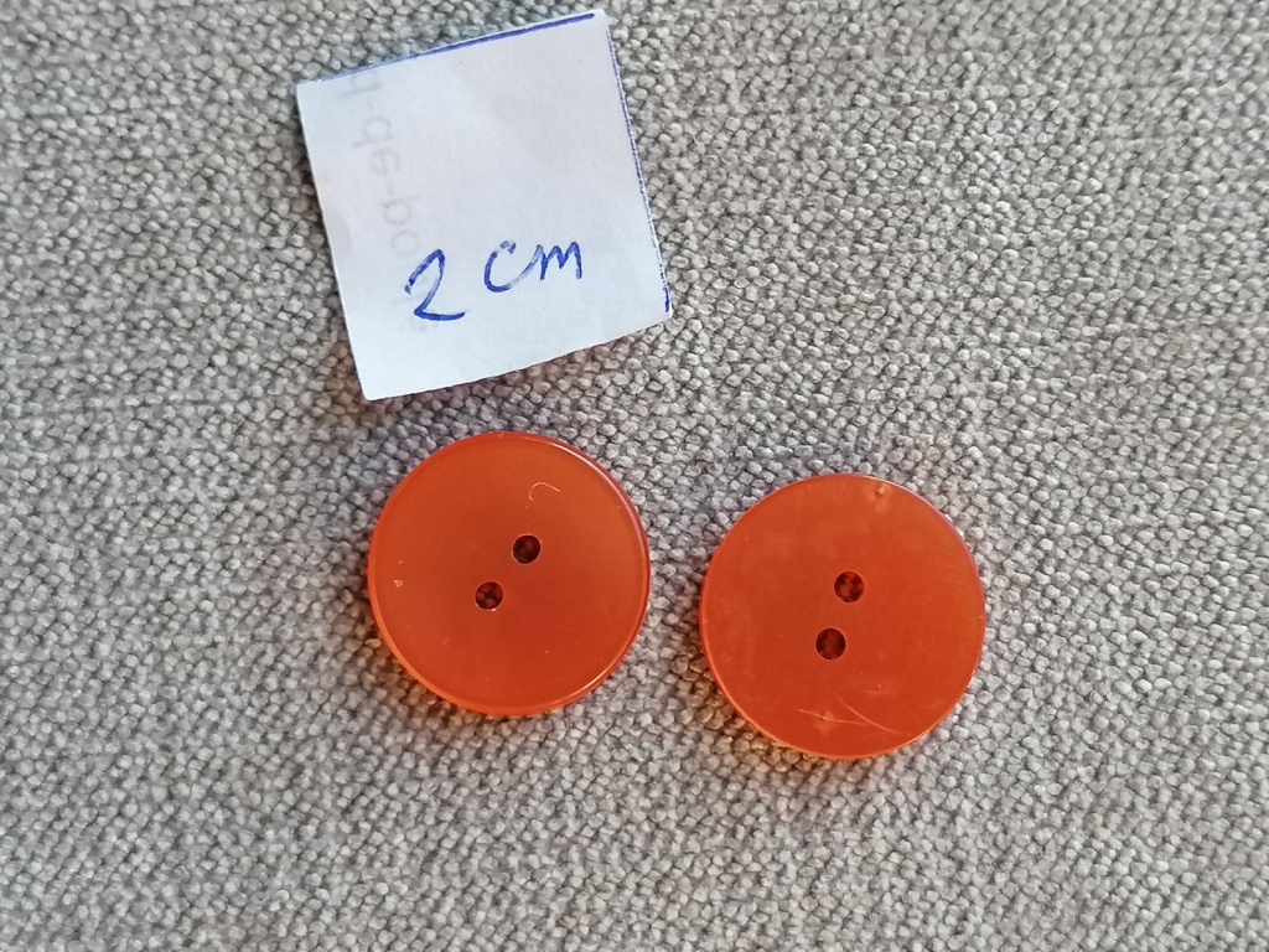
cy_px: 476
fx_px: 1980
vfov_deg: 27.0
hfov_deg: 35.5
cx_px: 634
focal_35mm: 54
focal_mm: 4.75
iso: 80
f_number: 1.8
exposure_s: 1/100
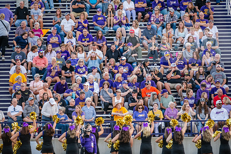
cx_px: 116
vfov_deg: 4.6
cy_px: 77
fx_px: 1925
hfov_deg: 6.9
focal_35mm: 300
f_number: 3.2
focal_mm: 300
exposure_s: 1/800
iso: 1600
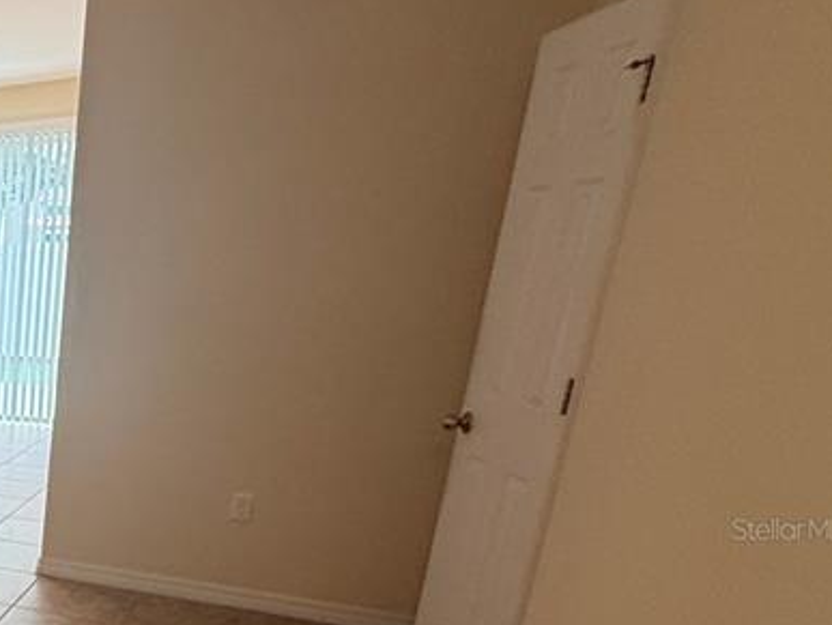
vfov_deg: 36.9
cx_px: -239
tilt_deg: -17.0
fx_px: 890
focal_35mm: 37
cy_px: 528
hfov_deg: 35.3
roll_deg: +0.6
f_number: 2.2
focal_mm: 2.22
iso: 320
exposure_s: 1/60
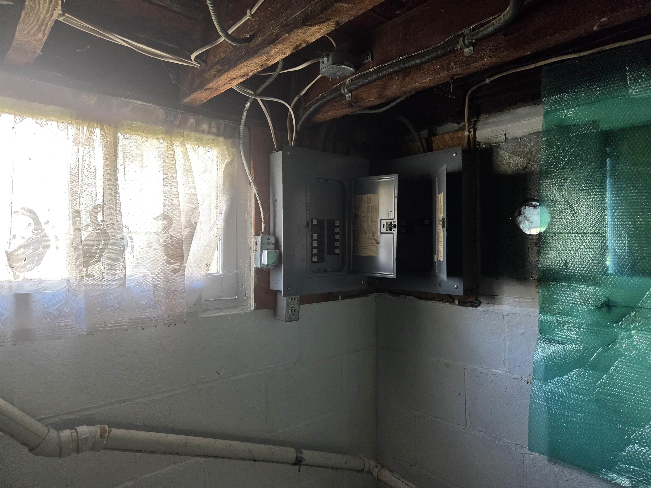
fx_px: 433
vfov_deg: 58.9
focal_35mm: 23
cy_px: 244
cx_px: 326
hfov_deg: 73.9
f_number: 1.8
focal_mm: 5.4
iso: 640
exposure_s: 1/120
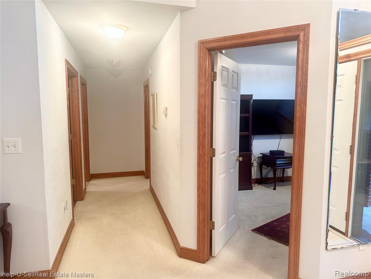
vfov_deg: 56.8
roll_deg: -0.2
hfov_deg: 71.6
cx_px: 186
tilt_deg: -5.0
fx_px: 257
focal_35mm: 24
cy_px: 140
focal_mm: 6.86
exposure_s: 1/60
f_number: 1.78
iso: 200
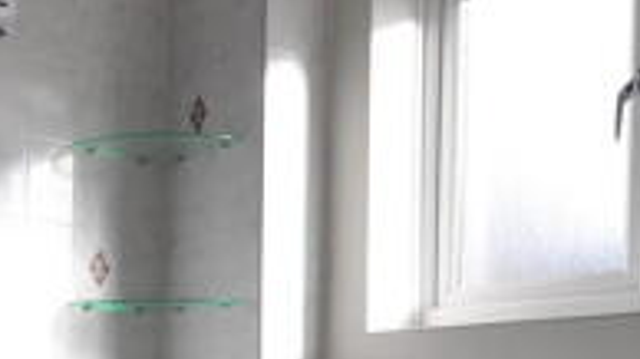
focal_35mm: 53
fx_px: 899
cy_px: 445
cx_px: 99
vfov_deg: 20.9
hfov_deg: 37.3
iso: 320
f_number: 7.1
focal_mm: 10
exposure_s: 1/200
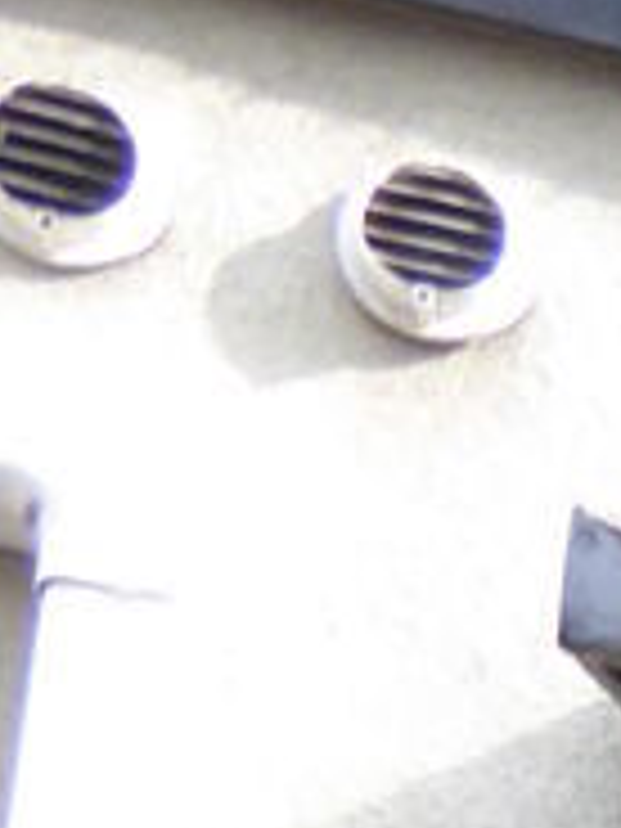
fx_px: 3325
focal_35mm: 139
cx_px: 1652
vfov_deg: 10.9
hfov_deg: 9.2
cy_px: 2268
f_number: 3.3
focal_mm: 4.3
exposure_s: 1/60
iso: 200
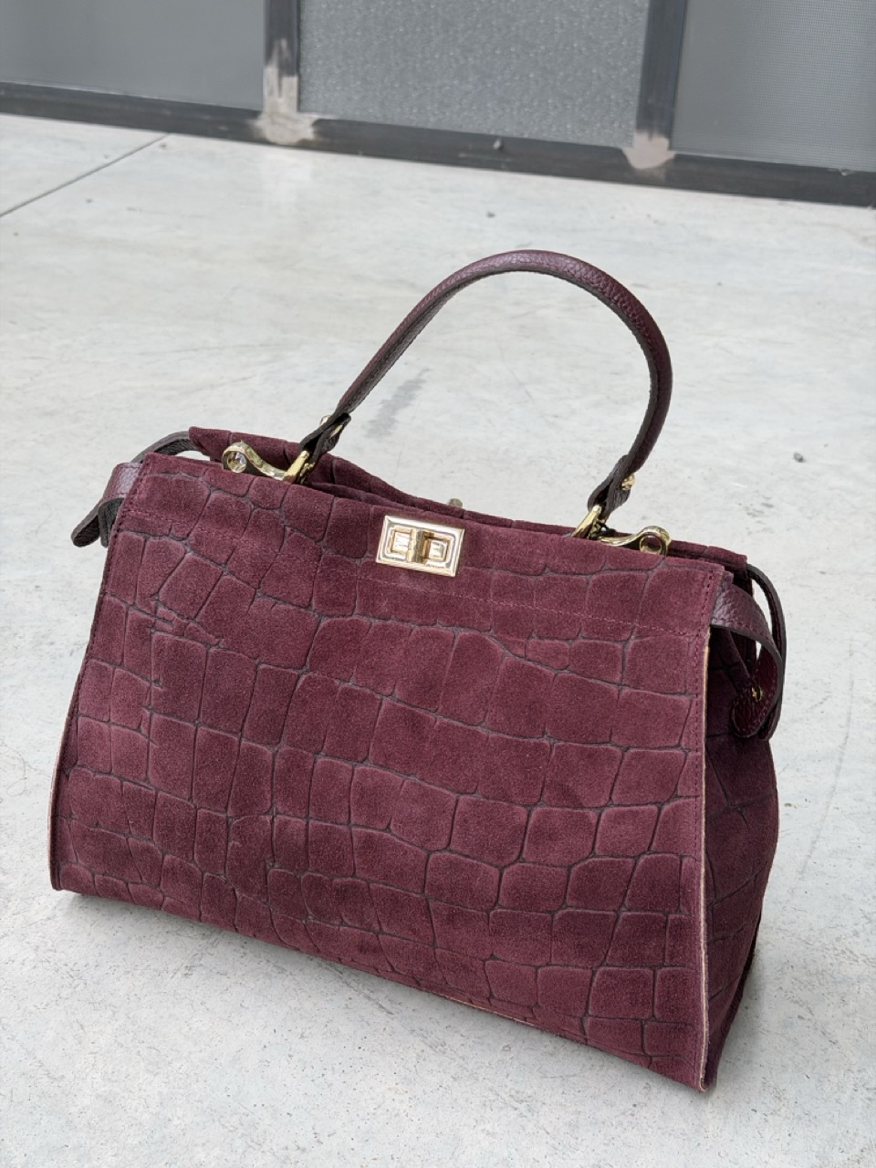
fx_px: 1620
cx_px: 438
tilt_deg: -27.3
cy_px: 584
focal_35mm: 48
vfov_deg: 39.7
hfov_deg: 30.3
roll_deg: -2.9
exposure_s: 1/91
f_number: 1.78
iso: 160
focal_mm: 6.76
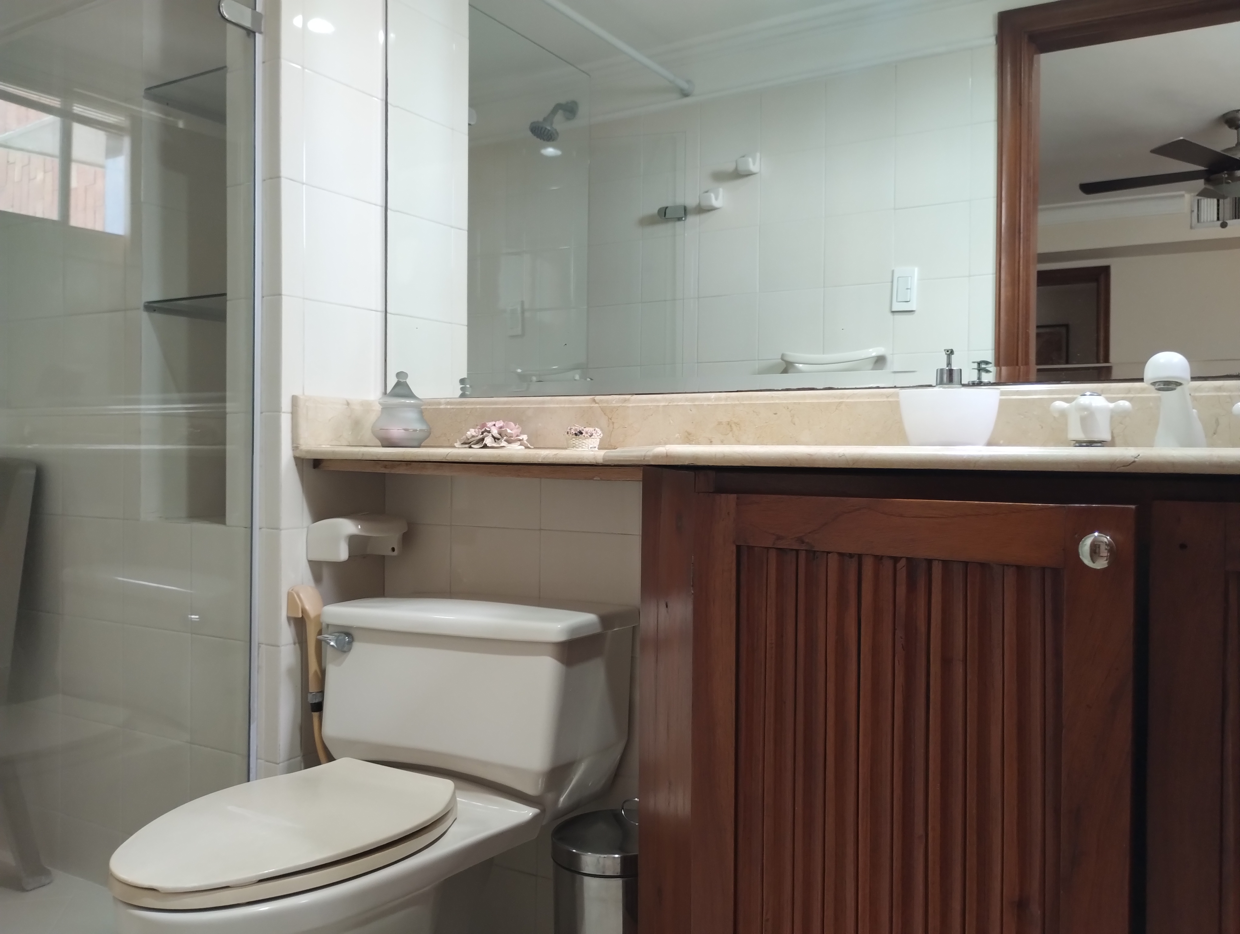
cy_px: 467
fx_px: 1004
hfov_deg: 63.4
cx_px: 620
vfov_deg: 49.9
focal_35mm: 28
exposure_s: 1/30
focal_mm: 4.27
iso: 800
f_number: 1.8
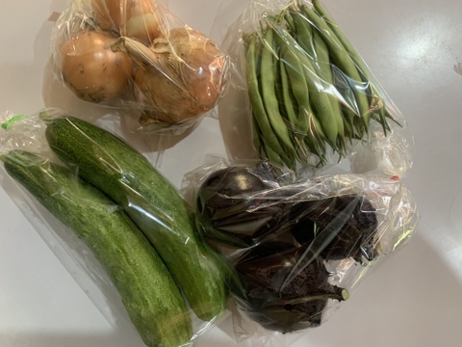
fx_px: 347
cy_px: 174
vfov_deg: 53.1
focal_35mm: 26
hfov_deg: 67.3
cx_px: 231
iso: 250
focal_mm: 4.25
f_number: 1.8
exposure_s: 1/60
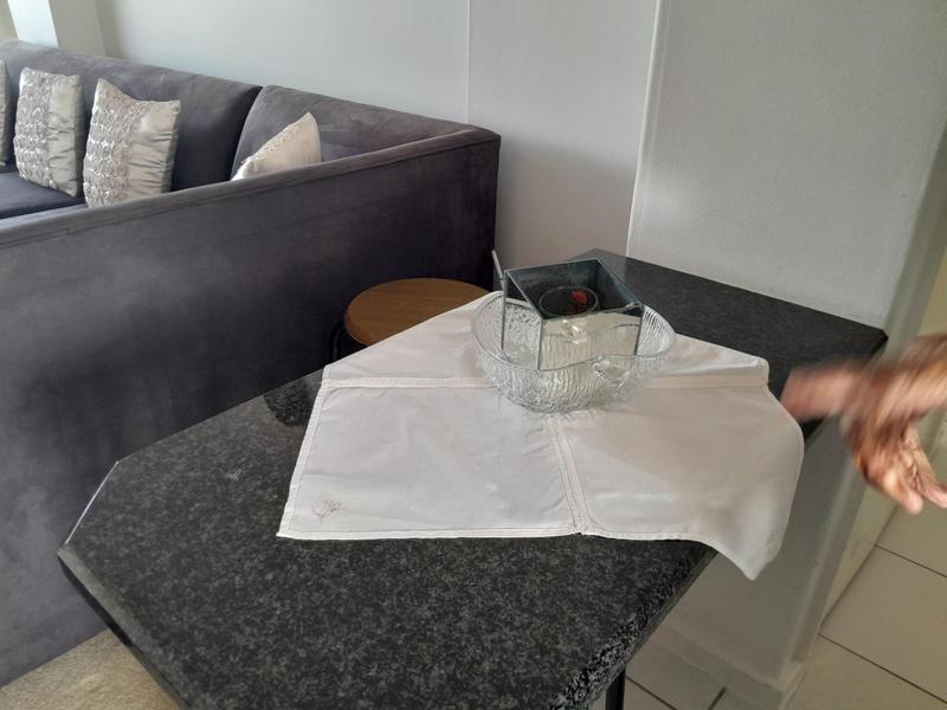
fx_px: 711
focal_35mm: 26
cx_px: 474
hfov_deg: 67.3
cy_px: 355
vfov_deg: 53.1
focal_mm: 3.98
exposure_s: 1/60
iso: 200
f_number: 1.8
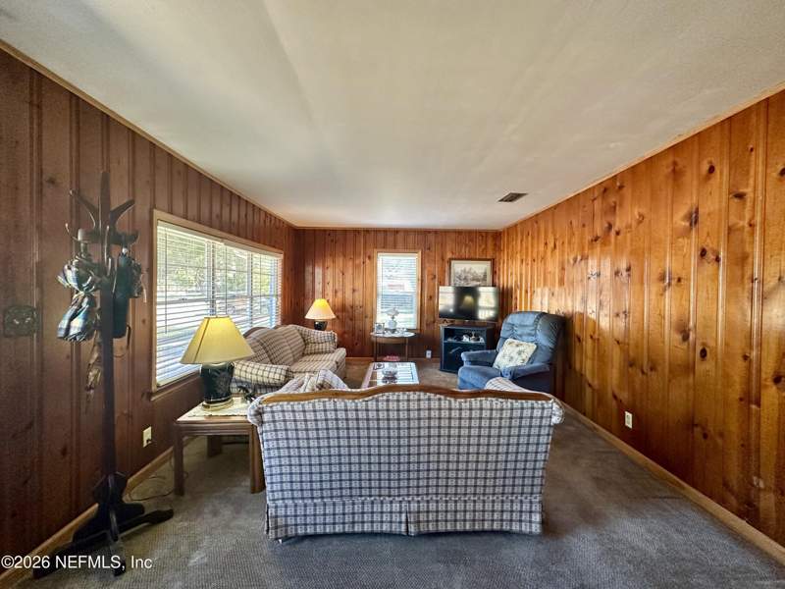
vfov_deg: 85.7
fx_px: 317
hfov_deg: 102.1
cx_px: 392
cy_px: 294
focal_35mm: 14
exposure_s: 1/120
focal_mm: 2.22
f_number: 2.2
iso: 250
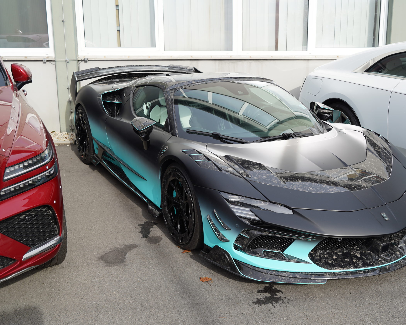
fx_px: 481
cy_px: 162
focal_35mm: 40
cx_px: 232
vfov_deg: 37.3
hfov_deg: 45.7
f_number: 5.6
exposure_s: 1/125
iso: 100
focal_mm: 35
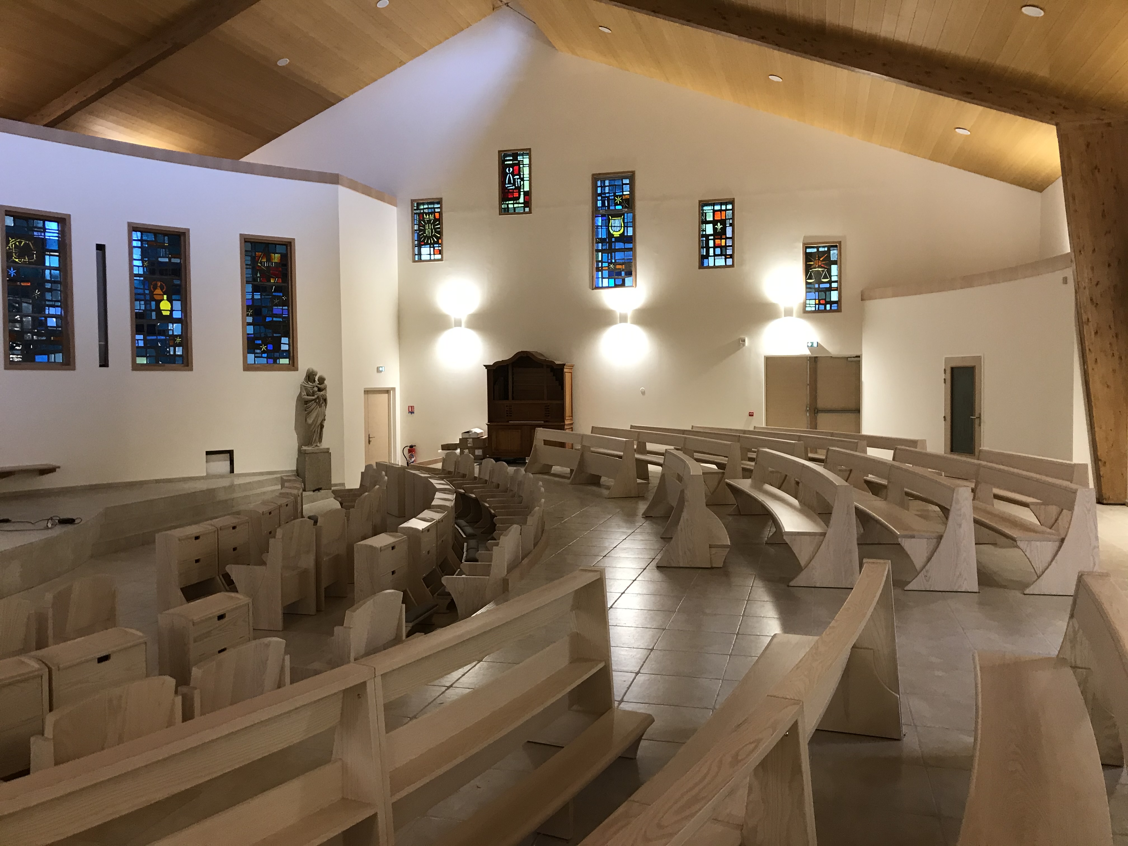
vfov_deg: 49.7
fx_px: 912
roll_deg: +0.3
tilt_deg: -2.1
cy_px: 423
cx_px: 564
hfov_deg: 63.4
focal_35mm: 28
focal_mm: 3.99
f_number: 1.8
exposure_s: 1/20
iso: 40
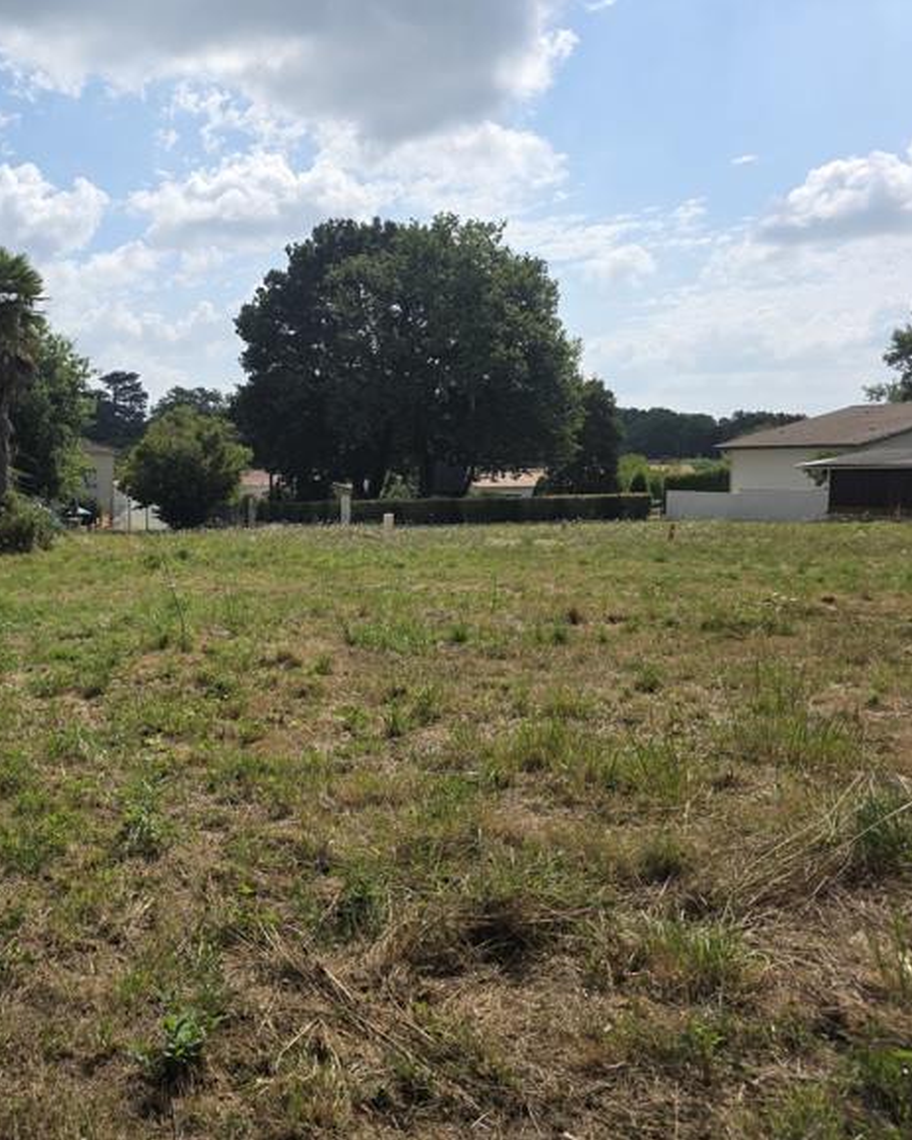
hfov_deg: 44.7
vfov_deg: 57.2
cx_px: 175
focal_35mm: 31
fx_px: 1046
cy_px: 553
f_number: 1.7
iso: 80
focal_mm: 6.3
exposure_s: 1/7944
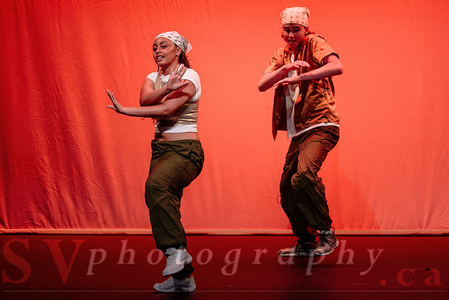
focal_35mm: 252
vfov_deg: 5.5
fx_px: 3145
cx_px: 281
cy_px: 149
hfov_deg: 8.2
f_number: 2.8
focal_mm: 200
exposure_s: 1/500
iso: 1250
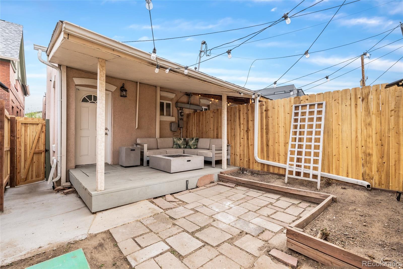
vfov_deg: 73.7
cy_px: 134
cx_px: 202
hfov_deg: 96.7
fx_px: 179
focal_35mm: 16
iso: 500
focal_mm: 16
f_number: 8
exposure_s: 1/320
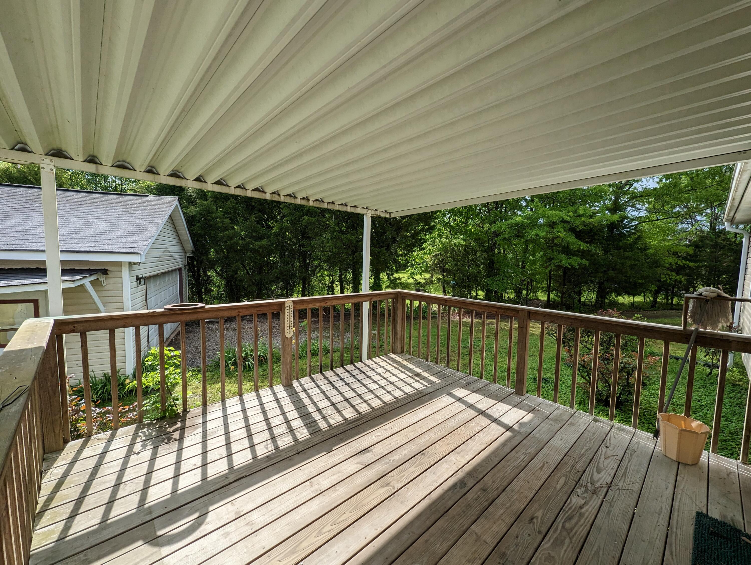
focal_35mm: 13
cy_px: 282
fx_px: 282
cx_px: 376
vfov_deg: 90.0
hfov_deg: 106.1
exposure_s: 1/949
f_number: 2.2
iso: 46
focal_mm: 1.95
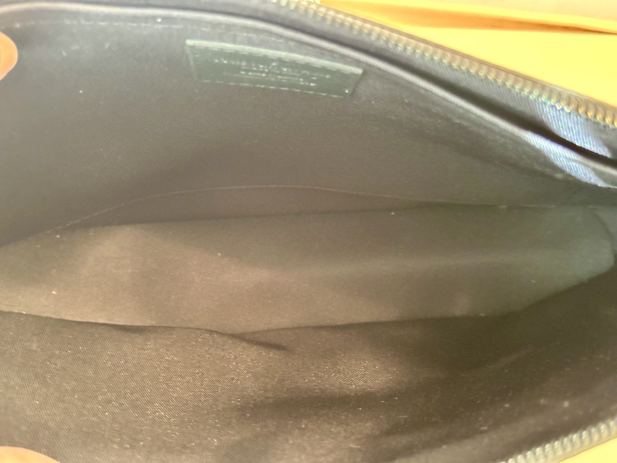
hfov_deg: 39.7
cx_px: 308
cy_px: 232
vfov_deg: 30.3
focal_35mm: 48
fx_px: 856
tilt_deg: -53.9
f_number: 1.78
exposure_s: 1/25
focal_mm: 6.86
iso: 400
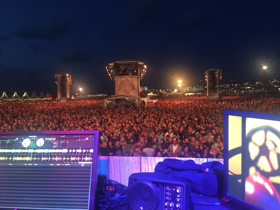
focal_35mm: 29
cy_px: 105
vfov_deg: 48.2
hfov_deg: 61.7
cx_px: 140
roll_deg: +0.6
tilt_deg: -2.3
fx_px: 235
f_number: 2.2
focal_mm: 4.15
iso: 100
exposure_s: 1/10
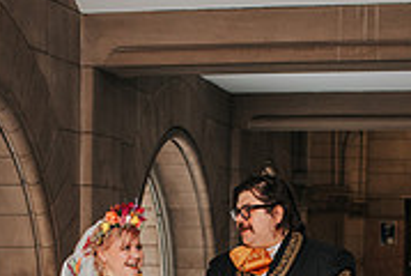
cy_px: 352
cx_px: 190
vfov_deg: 11.2
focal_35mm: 120
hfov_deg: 17.0
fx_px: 1372
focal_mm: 35
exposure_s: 1/200
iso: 1000
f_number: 3.5
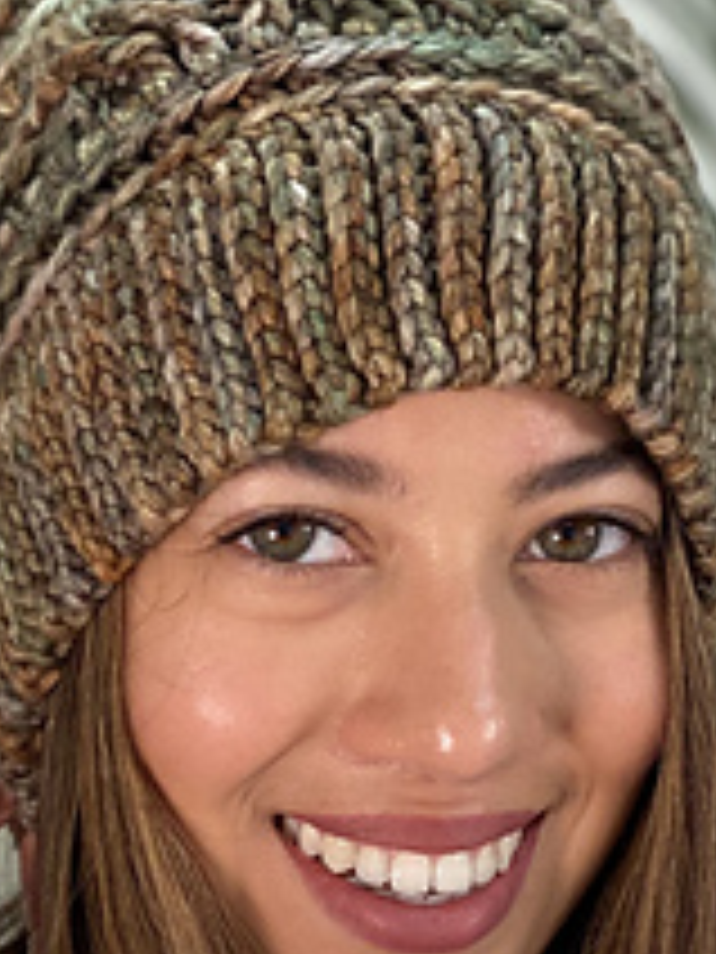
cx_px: 401
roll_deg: -1.3
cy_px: 1026
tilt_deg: -11.0
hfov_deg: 9.5
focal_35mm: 157
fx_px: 4330
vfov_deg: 12.4
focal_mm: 6
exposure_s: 1/120
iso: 100
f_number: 2
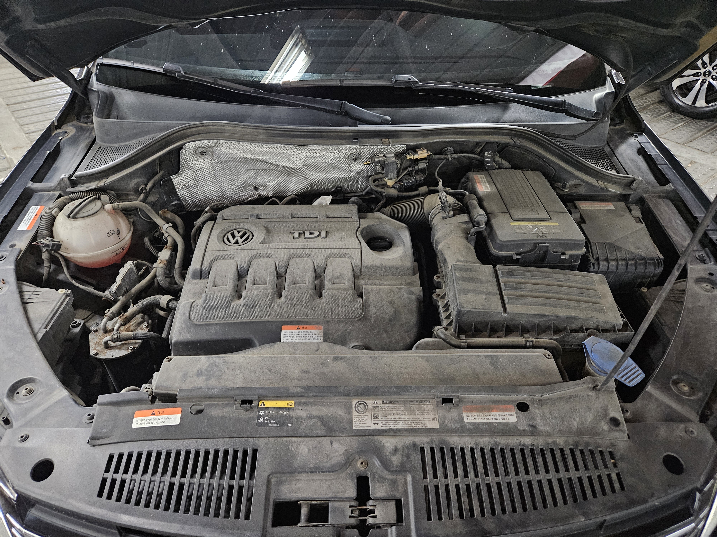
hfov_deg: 73.9
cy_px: 268
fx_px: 476
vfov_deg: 58.9
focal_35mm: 23
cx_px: 358
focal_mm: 5.4
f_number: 1.8
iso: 800
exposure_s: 1/24
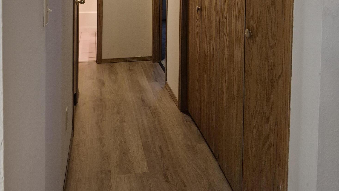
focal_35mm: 34
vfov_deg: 31.4
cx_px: 170
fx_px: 306
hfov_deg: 58.0
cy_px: -10
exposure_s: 1/120
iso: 1000
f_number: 1.8
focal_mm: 5.4
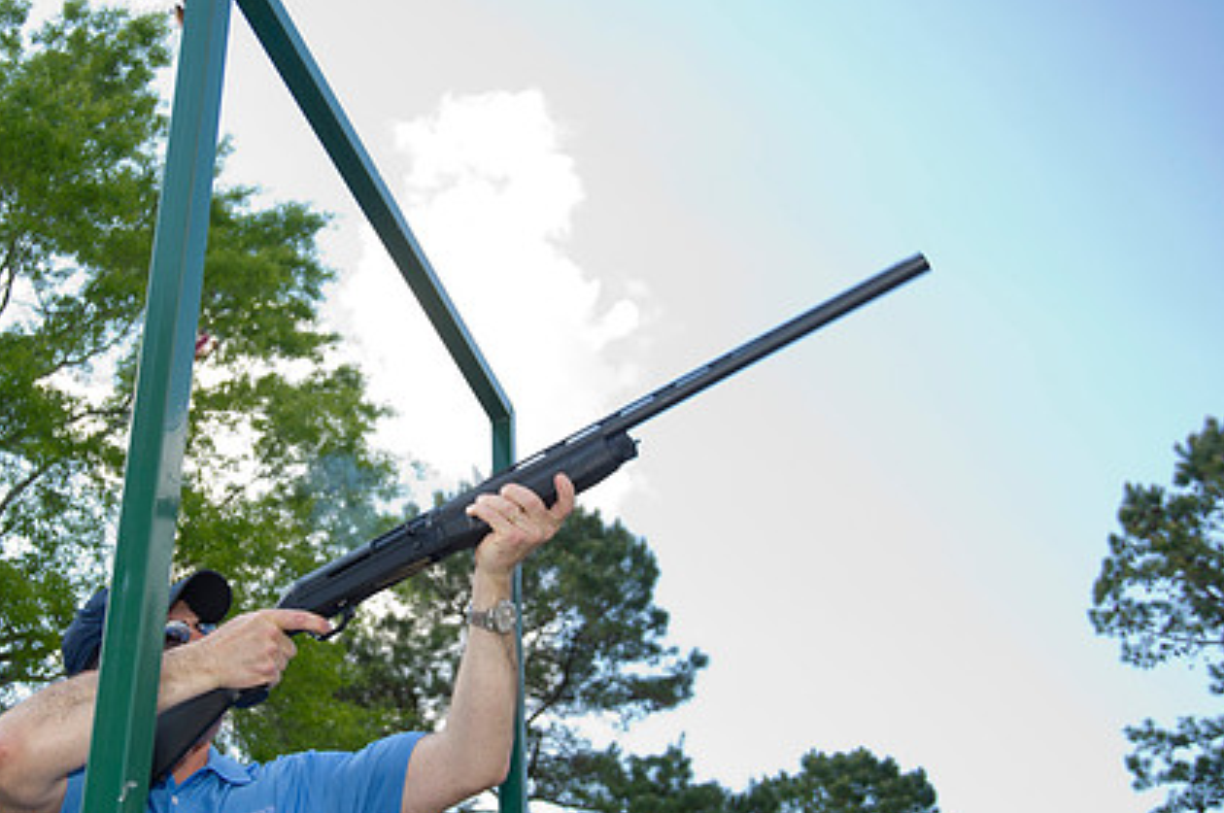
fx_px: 1596
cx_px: 434
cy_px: 487
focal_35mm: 47
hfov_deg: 41.5
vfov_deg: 28.5
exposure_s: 1/125
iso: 100
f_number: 5
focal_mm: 34
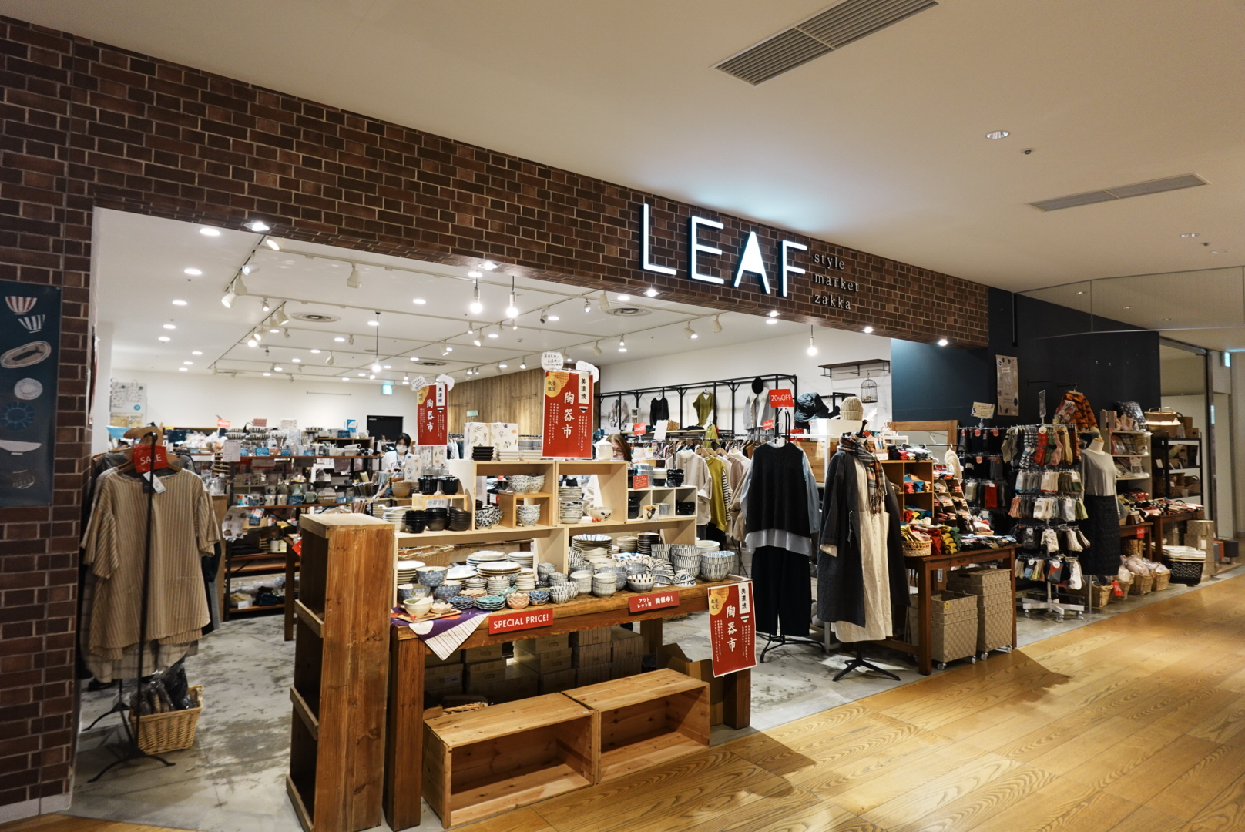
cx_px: 622
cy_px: 416
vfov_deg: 62.0
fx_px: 692
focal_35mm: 20
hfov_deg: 83.9
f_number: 2
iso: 200
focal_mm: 7.6
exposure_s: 1/80
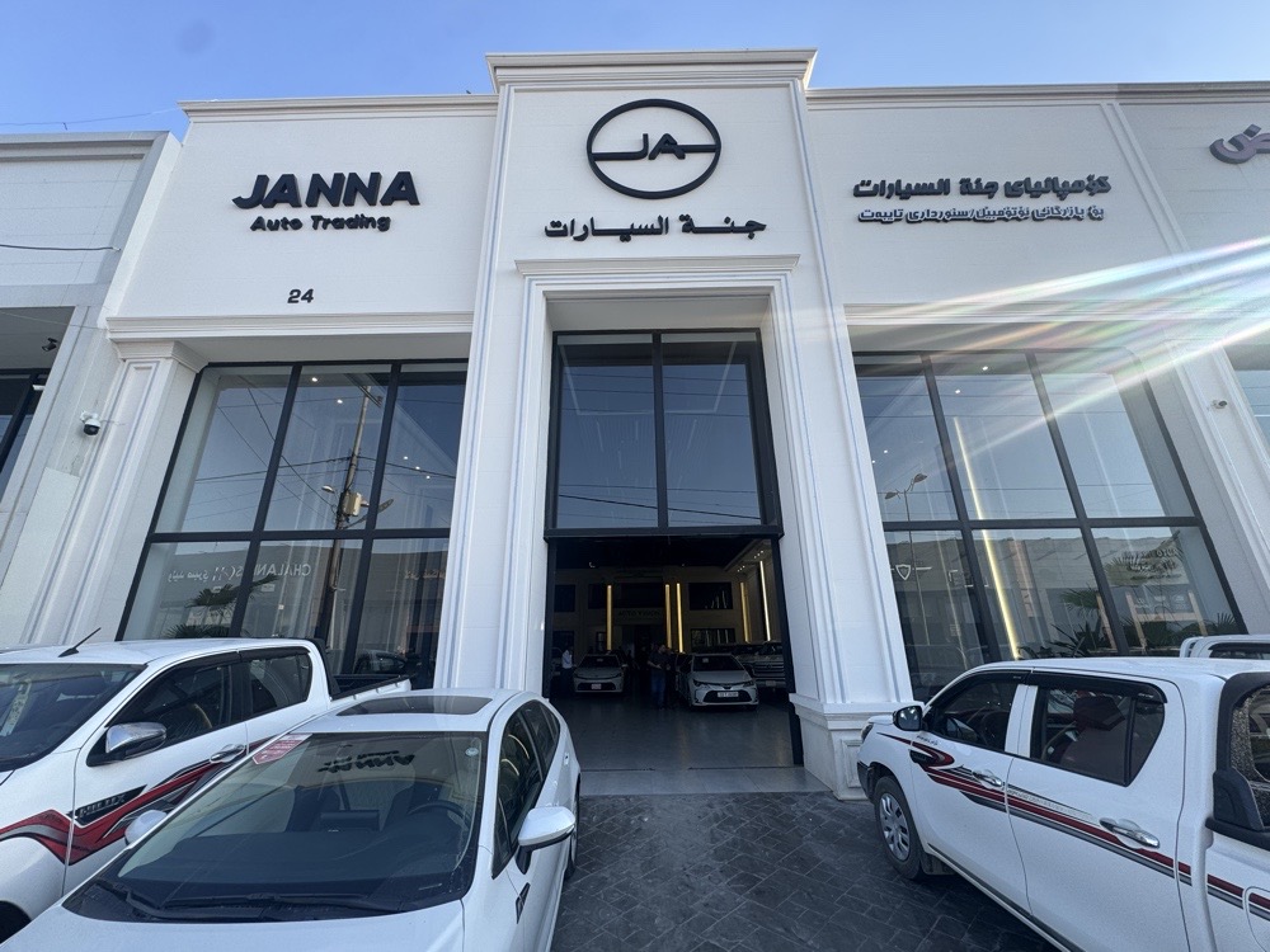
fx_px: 514
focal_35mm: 14
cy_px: 476
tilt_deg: +20.7
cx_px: 635
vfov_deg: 85.7
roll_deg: +1.6
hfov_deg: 102.1
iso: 40
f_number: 2.2
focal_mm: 2.22
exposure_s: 1/433
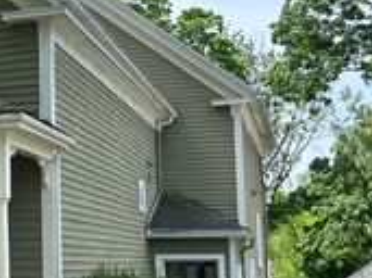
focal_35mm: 76
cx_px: -17
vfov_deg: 19.4
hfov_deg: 24.3
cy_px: 144
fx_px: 816
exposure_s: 1/1361
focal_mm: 5.7
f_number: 1.5
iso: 50
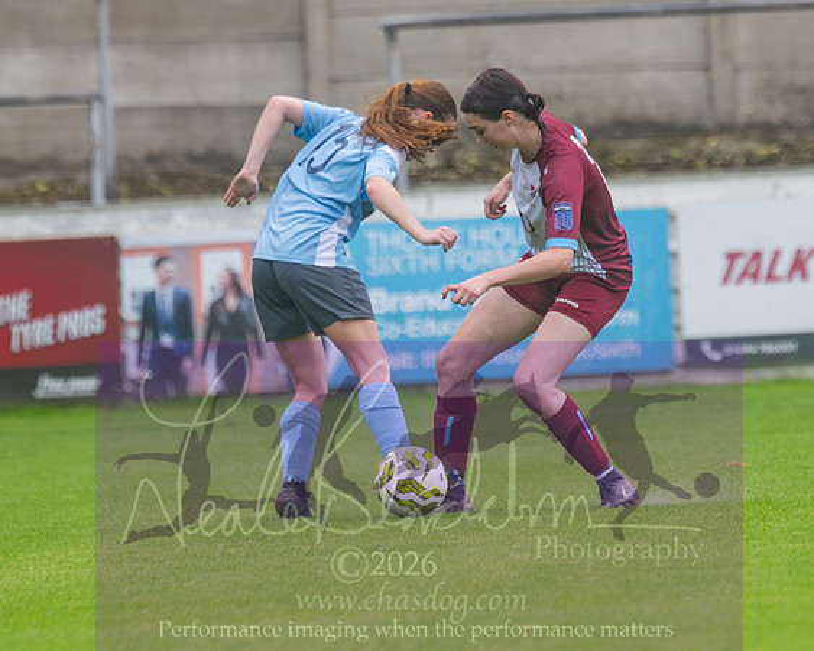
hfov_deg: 1.8
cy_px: 257
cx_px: 508
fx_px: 25982
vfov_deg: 1.4
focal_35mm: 1079
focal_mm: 300
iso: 400
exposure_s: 1/1600
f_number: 2.8
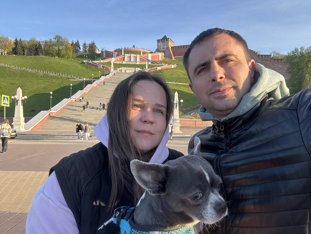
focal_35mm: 23
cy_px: 117
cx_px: 156
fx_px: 207
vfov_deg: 58.9
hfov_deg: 73.9
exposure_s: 1/151
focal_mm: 2.69
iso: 20
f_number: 1.9
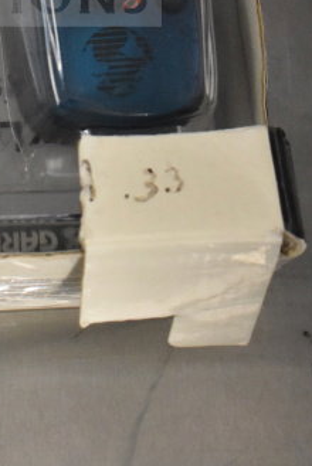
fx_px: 1621
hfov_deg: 10.9
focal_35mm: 125
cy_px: -86
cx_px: 1
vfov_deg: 15.8
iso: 4000
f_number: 4.2
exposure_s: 1/50
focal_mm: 30
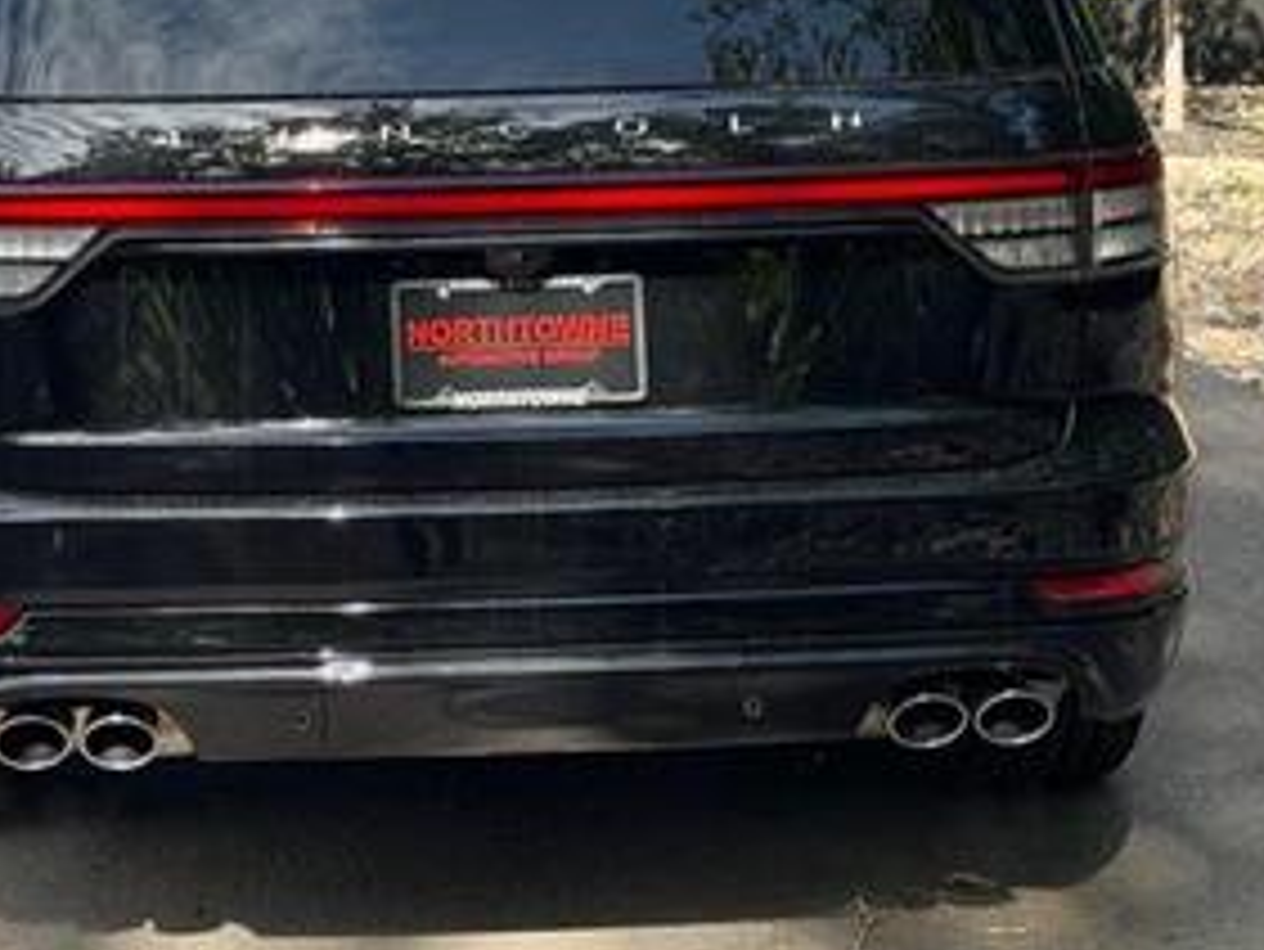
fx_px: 3142
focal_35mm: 86
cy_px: 293
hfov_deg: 22.6
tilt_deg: -7.7
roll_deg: +4.8
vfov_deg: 17.1
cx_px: 396
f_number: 1.78
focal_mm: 6.76
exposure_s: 1/951
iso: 64
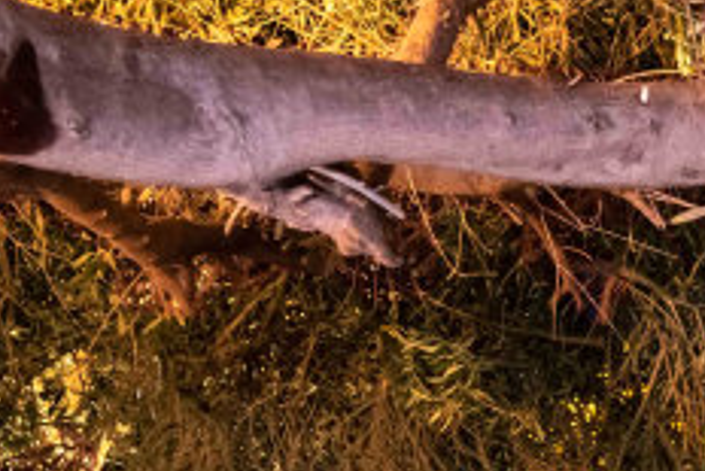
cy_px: 877
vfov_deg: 11.8
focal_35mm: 106
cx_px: 1355
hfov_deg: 15.7
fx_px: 2077
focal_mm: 24
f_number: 8
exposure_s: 1/2
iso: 1000
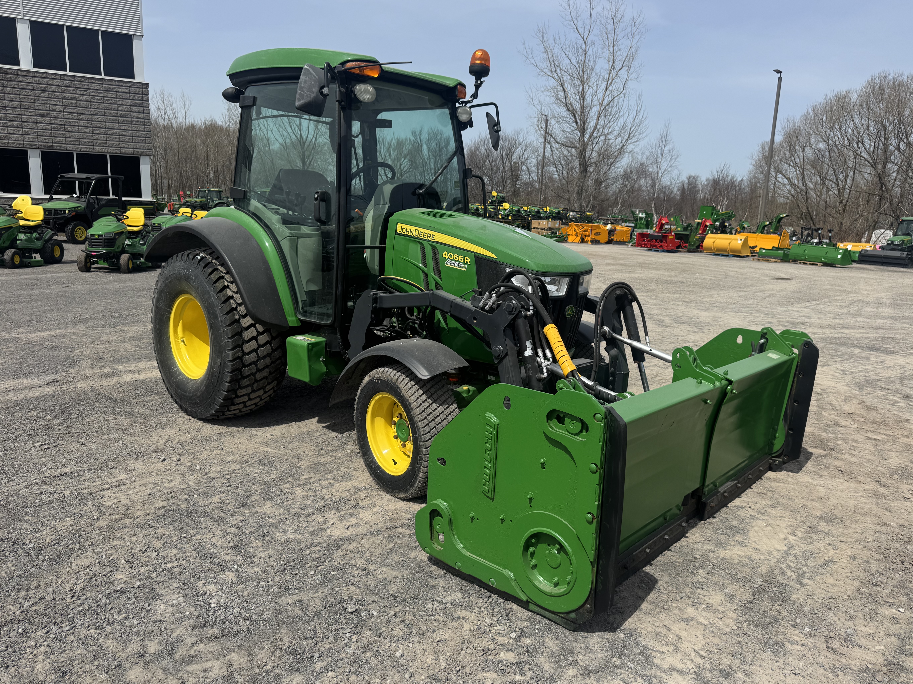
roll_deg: -1.4
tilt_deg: -11.2
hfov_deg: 69.4
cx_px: 472
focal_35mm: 25
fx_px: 659
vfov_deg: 54.9
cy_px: 338
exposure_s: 1/6410
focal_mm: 6.76
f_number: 1.78
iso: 80
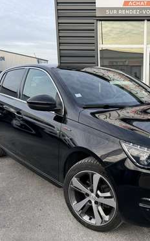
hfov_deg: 34.7
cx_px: 129
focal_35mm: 35
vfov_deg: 55.3
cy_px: 123
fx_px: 229
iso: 80
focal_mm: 6.86
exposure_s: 1/506
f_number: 1.78
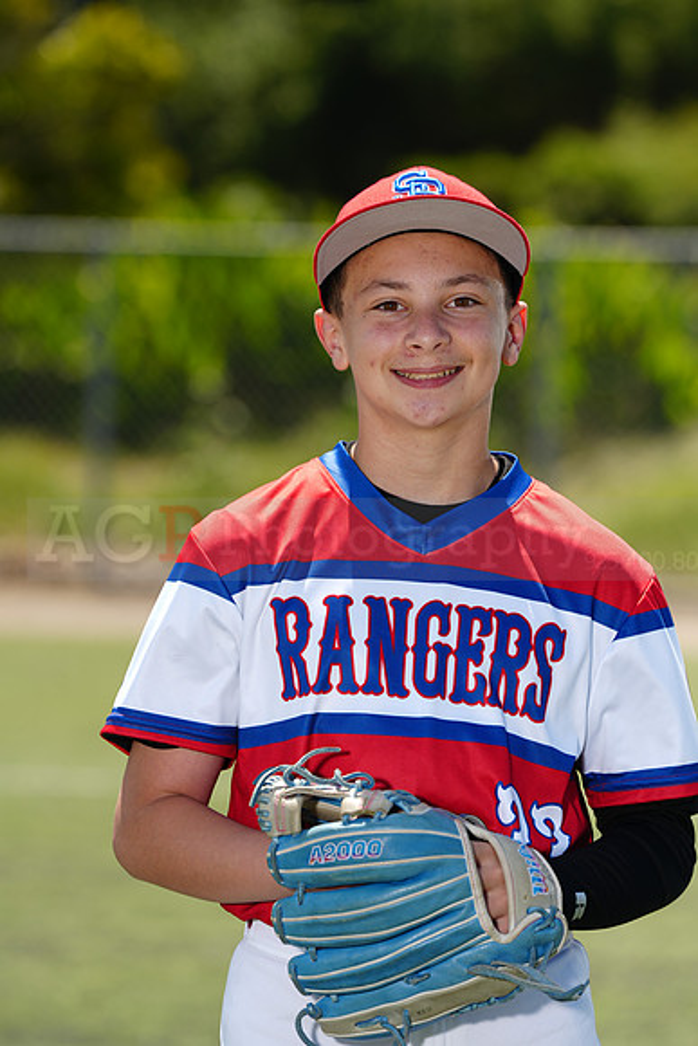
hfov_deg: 6.9
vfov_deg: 10.3
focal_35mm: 200
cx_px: 349
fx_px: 5813
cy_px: 523
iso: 50
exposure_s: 1/250
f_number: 5
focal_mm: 200
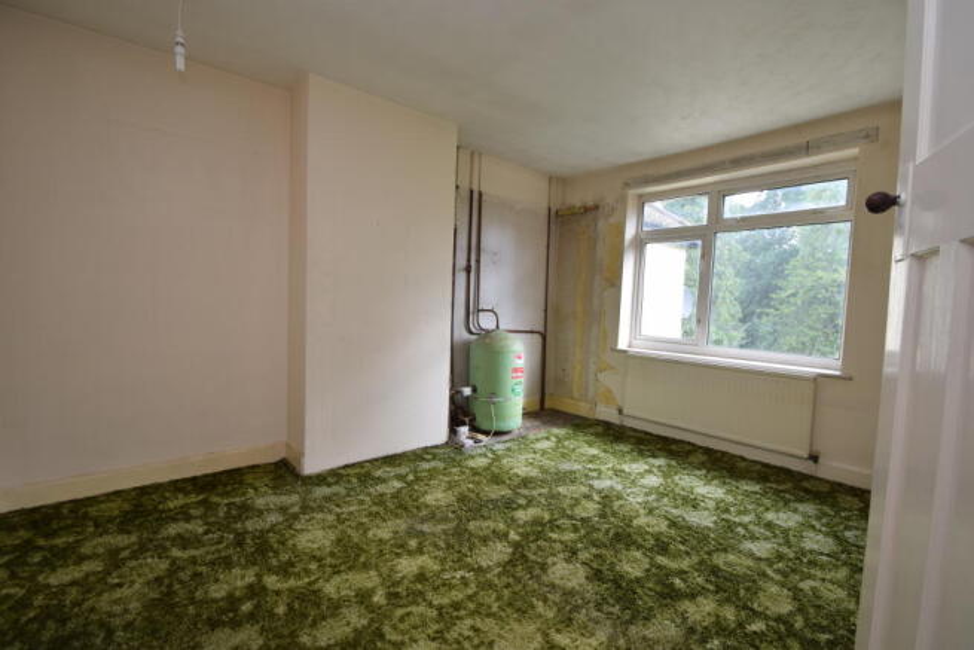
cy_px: 325
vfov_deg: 77.4
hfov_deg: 100.4
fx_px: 406
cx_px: 487
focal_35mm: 15
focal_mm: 10
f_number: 5.6
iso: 400
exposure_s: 1/125
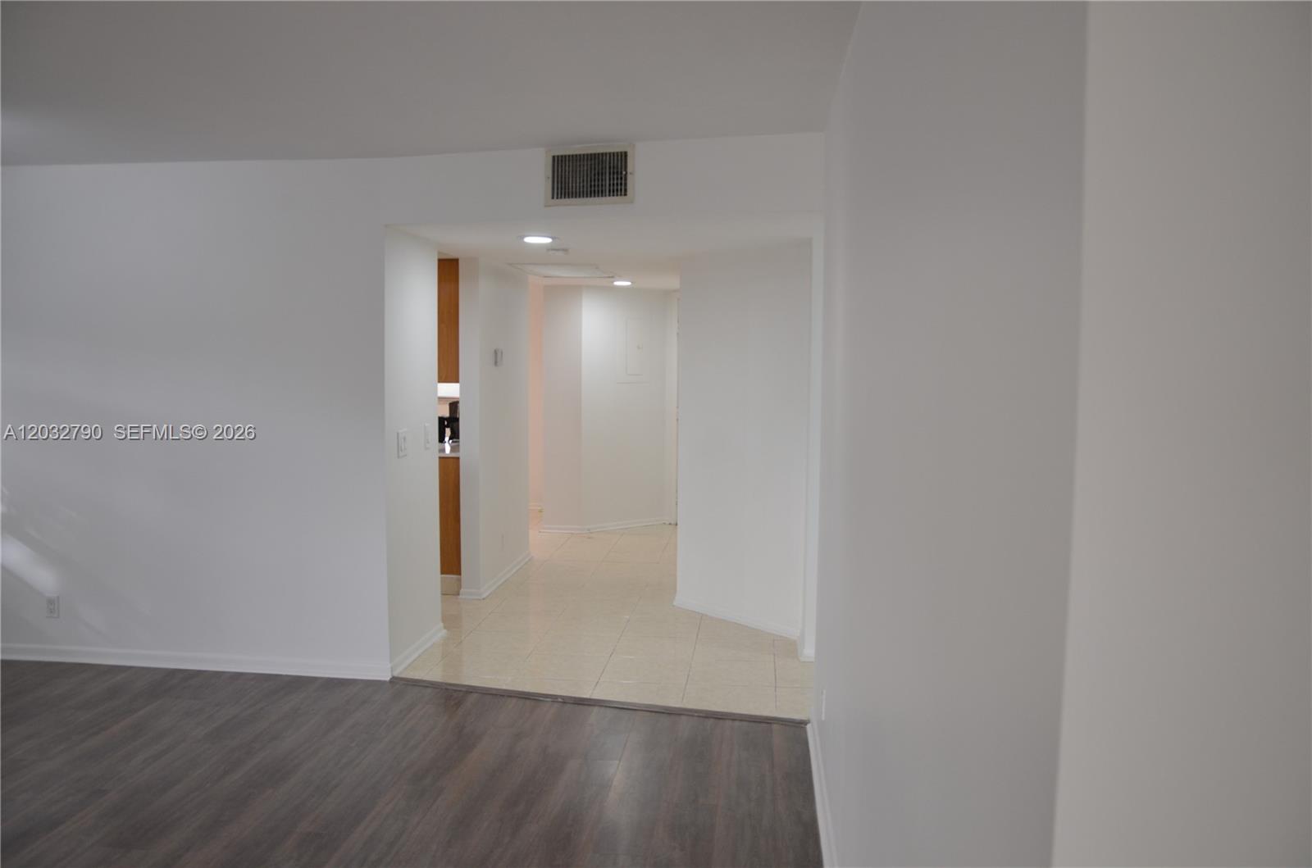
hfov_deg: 67.5
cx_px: 656
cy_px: 434
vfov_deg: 47.7
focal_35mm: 27
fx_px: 982
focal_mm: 18
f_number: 4.5
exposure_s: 1/80
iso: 400
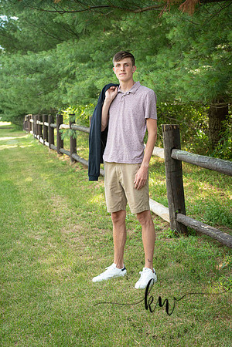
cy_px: 174
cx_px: 116
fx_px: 677
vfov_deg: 28.8
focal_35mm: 70
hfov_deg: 19.5
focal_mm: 70
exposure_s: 1/200
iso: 500
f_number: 6.3
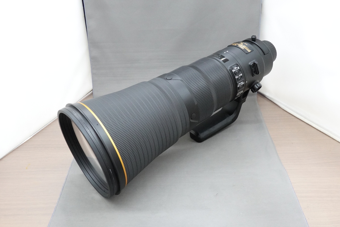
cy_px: 114
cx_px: 170
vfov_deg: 35.9
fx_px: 349
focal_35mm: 37
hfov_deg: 51.9
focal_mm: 13.84
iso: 2500
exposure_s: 1/40
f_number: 8
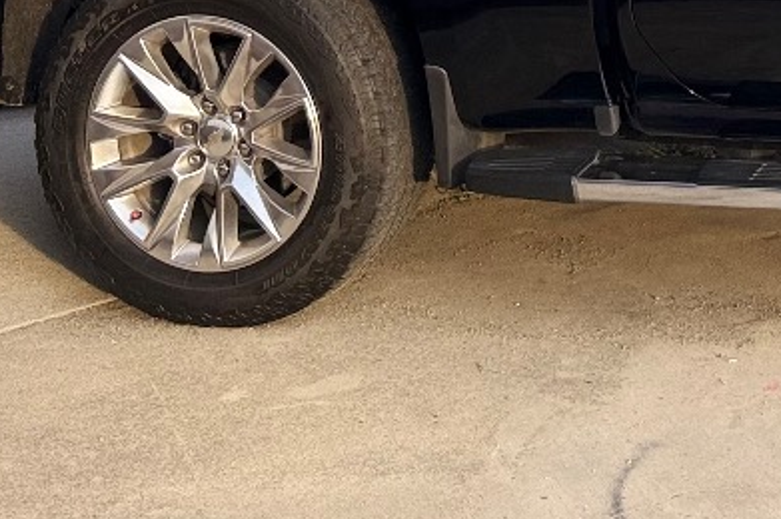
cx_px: 1123
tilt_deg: -0.4
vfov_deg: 13.5
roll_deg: -0.5
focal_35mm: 92
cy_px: -371
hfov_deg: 19.7
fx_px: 1994
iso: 80
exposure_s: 1/943
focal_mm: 6.76
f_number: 1.78
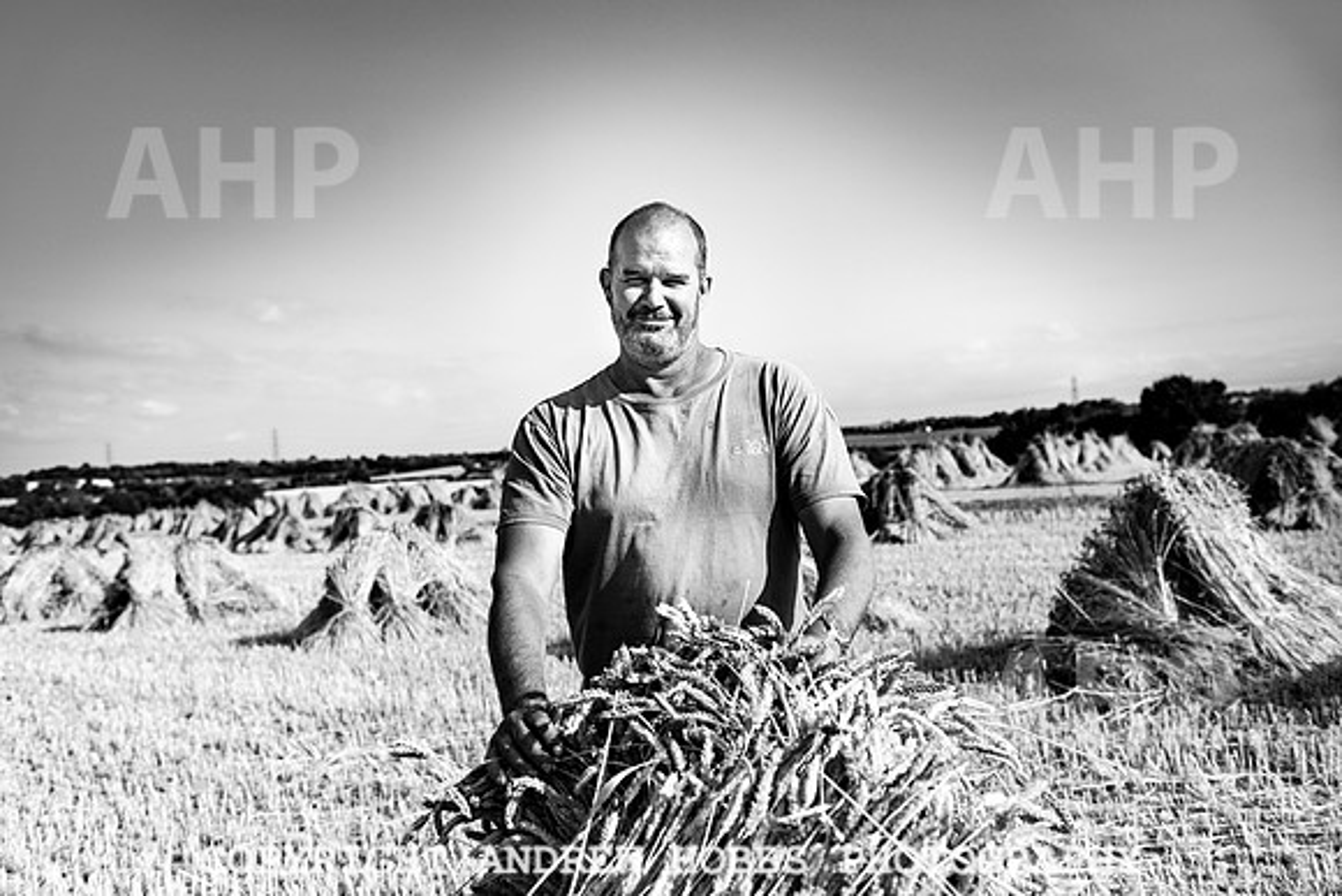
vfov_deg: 36.9
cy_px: 448
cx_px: 671
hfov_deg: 53.1
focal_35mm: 36
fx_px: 1342
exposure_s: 1/2000
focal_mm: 36
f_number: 4.5
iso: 64
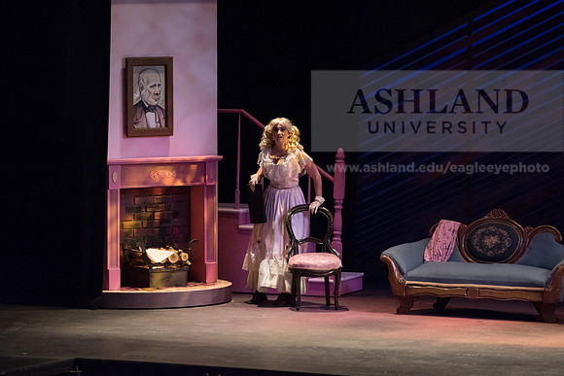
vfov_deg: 6.9
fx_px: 3134
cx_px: 282
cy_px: 188
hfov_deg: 10.3
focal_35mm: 200
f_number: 4
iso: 3200
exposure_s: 1/400
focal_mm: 200
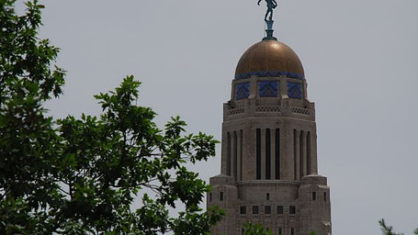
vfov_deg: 4.5
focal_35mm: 271
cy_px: 140
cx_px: 206
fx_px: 3000
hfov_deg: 8.0
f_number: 7.1
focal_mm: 135
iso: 100
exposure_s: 1/800
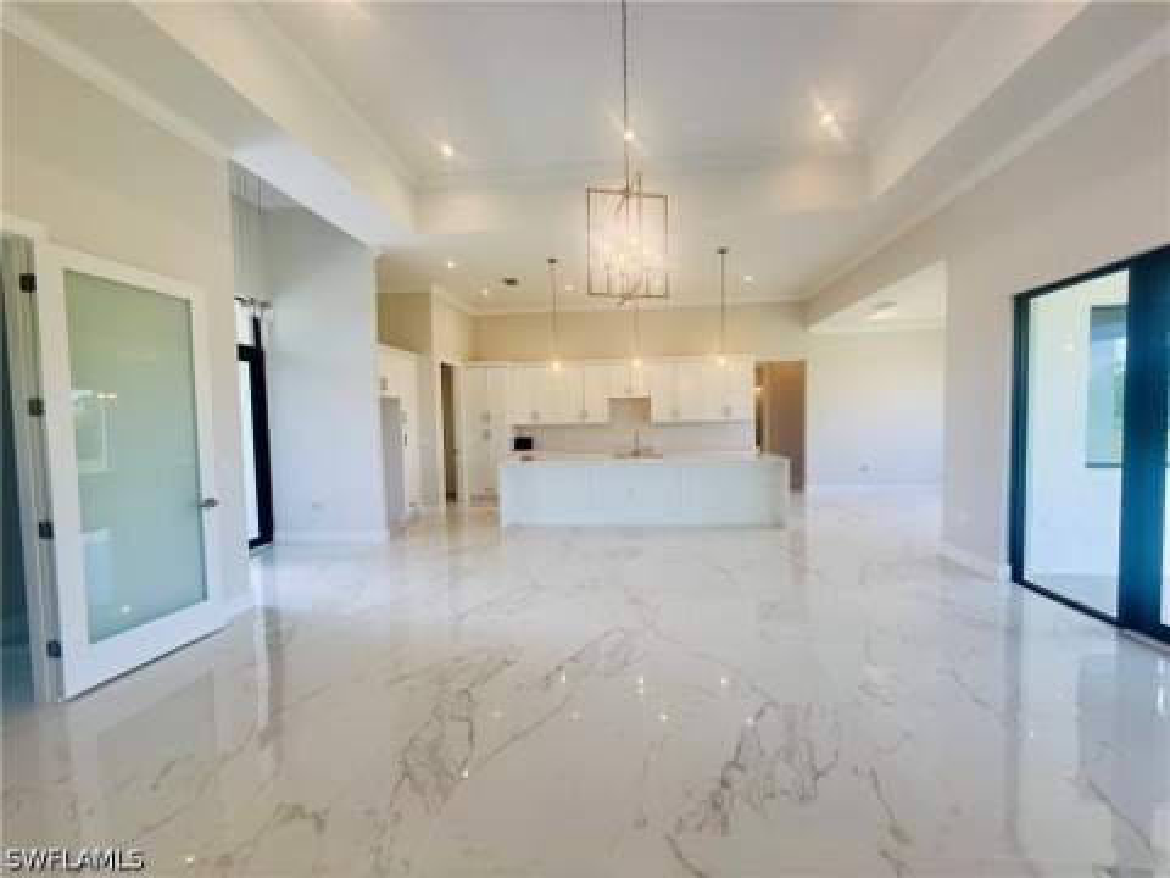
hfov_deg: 102.1
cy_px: 439
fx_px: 473
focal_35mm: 14
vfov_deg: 85.7
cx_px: 585
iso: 64
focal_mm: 2.22
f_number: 2.2
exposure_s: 1/174
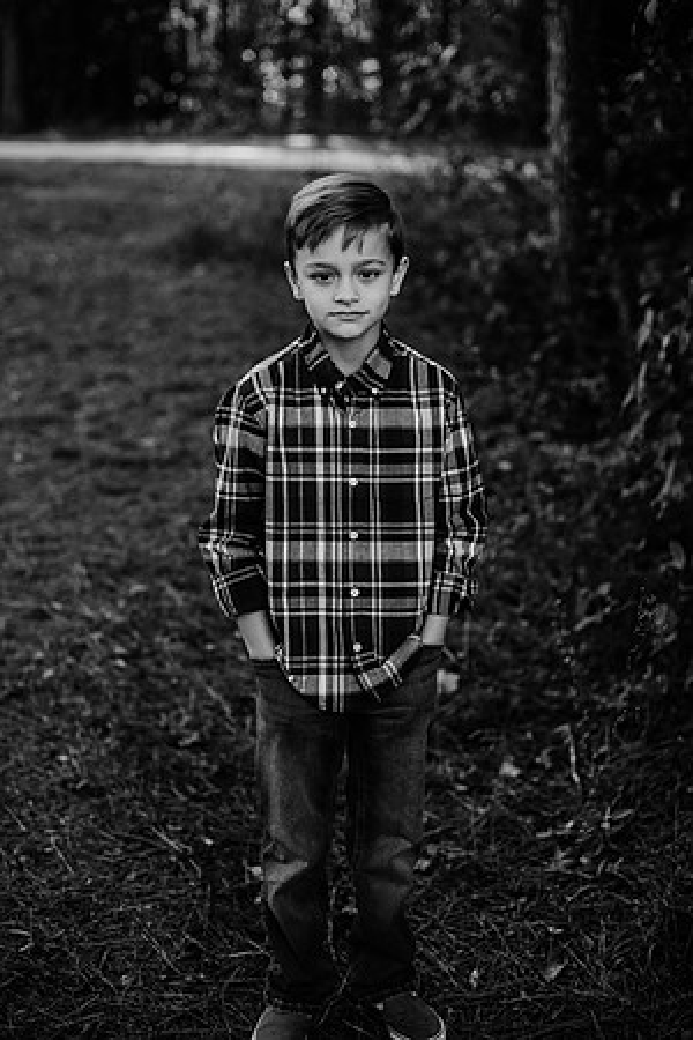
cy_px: 520
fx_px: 1444
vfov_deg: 39.6
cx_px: 346
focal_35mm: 50
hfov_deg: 27.0
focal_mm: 50
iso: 320
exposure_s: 1/1000
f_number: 2.5
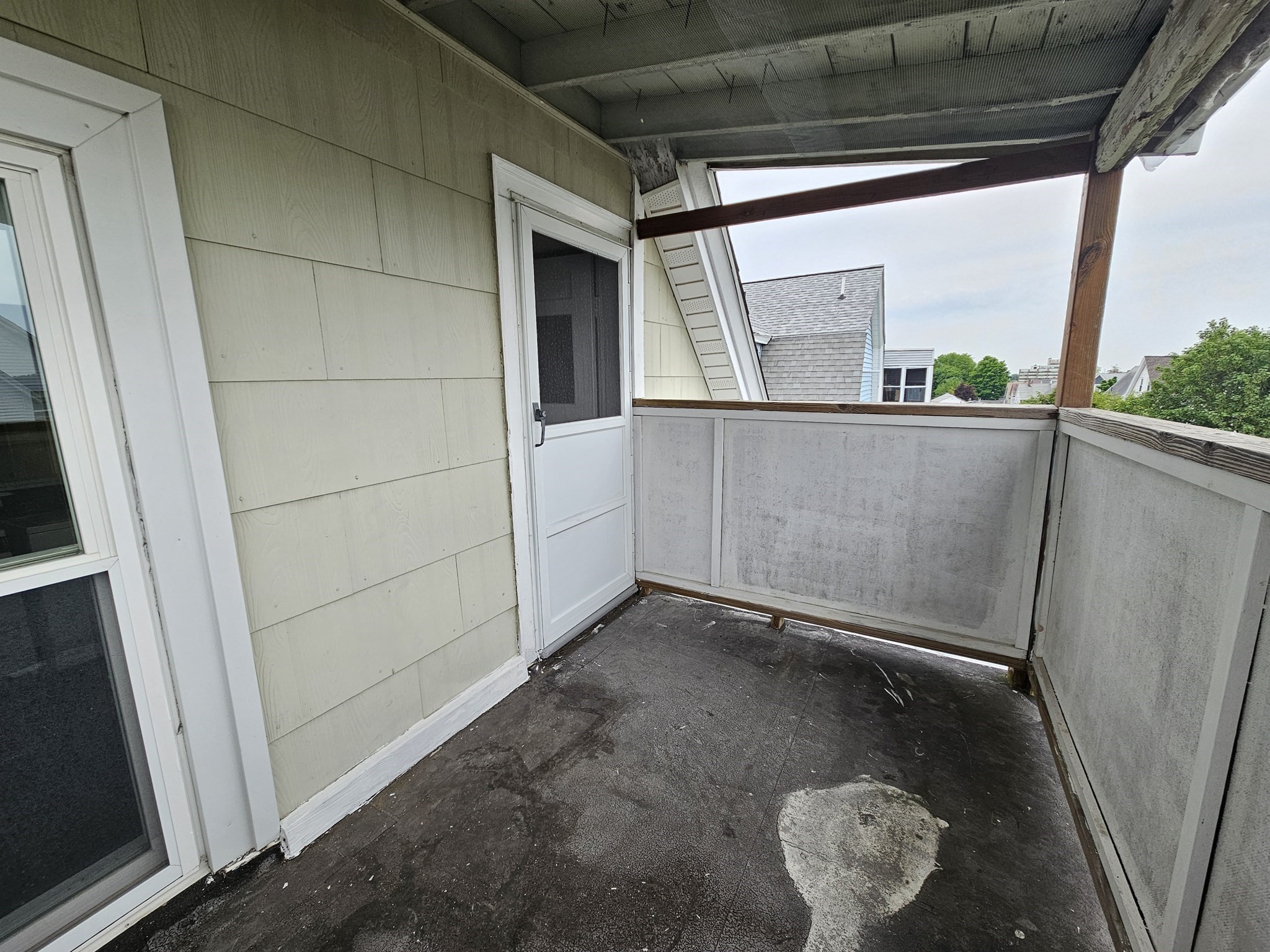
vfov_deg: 89.9
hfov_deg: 106.2
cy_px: 476
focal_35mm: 13
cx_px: 635
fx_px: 477
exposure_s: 1/385
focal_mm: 2.2
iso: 50
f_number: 2.2
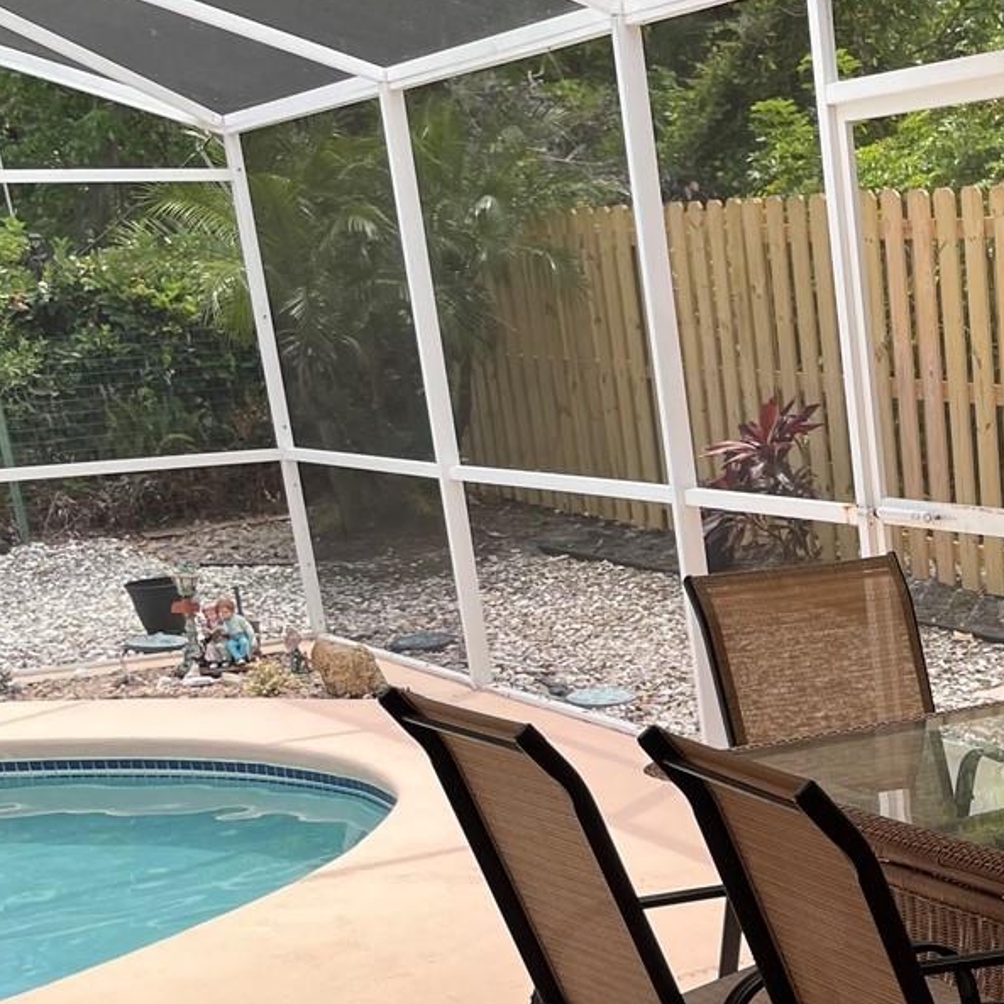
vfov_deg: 27.0
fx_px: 2034
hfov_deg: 24.6
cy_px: 843
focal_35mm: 62
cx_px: 1255
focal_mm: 4.2
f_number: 1.6
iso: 32
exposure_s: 1/550
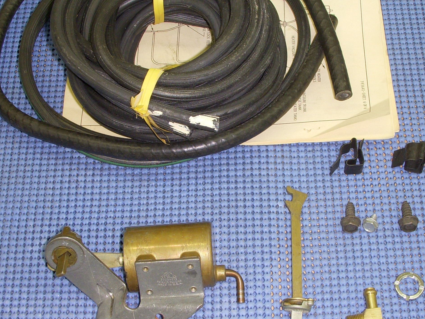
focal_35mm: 66
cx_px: 230
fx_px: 810
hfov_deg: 29.4
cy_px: 179
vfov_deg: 22.2
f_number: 3.3
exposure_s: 1/30
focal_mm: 6.3
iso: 100
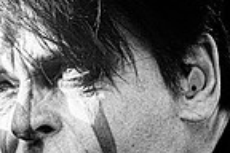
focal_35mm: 805
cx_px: 123
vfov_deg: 1.7
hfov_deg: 2.6
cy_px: 162
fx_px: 5143
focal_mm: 200
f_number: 4.5
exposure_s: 1/2500
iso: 800
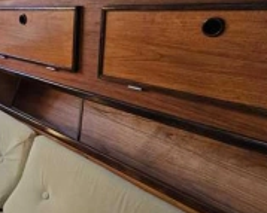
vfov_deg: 38.0
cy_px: 130
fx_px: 308
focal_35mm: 39
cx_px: -110
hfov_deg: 31.1
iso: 160
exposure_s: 1/190
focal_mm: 2.2
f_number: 2.2
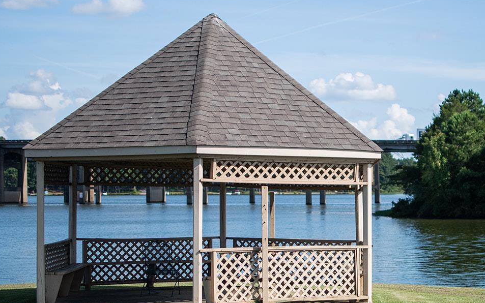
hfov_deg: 23.2
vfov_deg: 14.7
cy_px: 199
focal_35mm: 89
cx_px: 326
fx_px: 1177
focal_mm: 35
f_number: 1.8
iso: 200
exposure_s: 1/8000
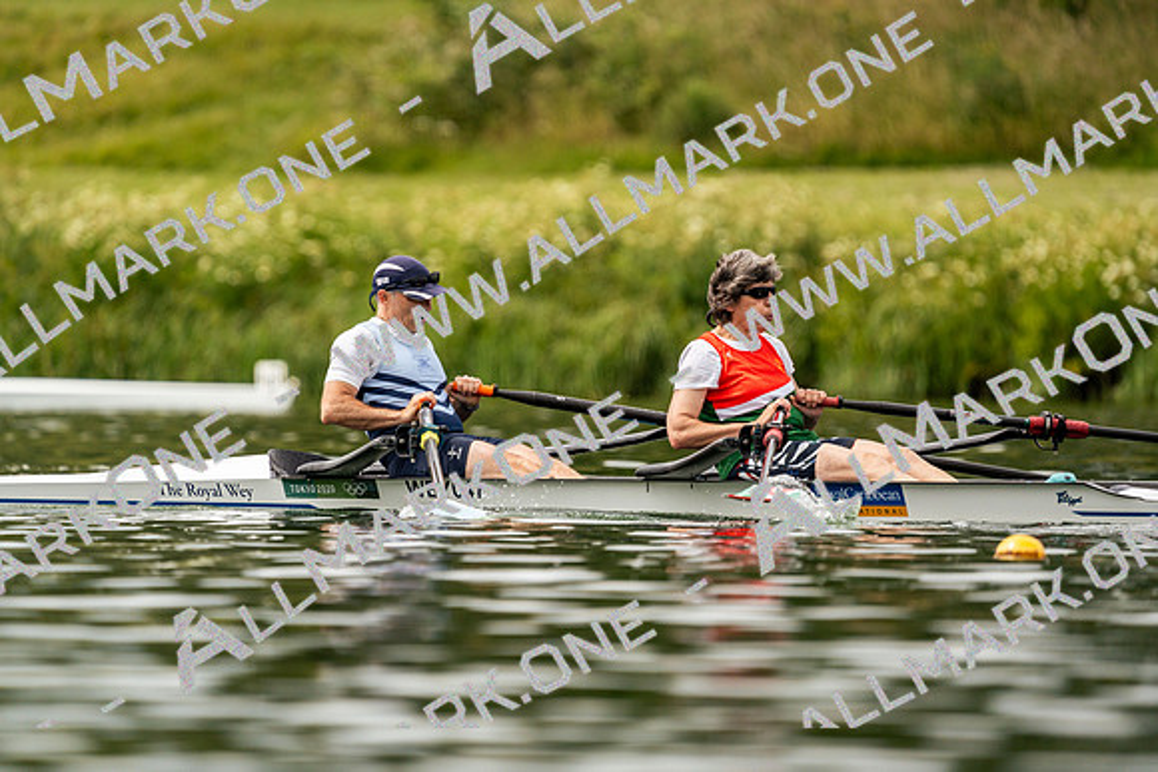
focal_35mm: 600
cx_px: 579
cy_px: 386
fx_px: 19304
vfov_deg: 2.3
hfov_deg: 3.4
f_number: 6.3
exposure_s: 1/2000
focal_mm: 600
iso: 320
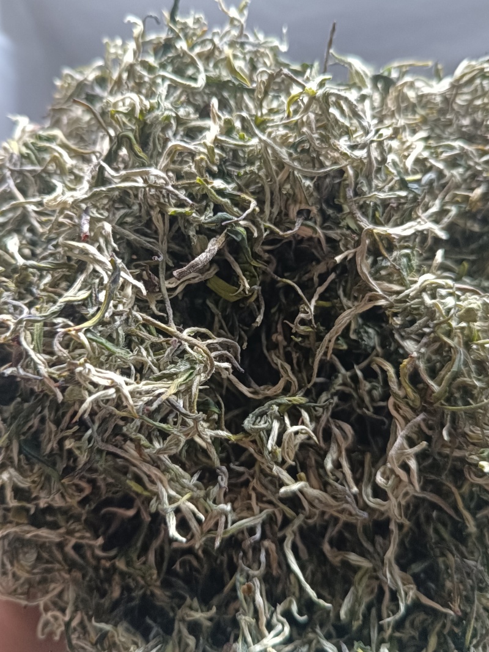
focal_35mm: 27
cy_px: 326
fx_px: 509
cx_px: 244
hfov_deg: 51.3
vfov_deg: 65.3
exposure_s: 1/33.3
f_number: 1.9
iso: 1202
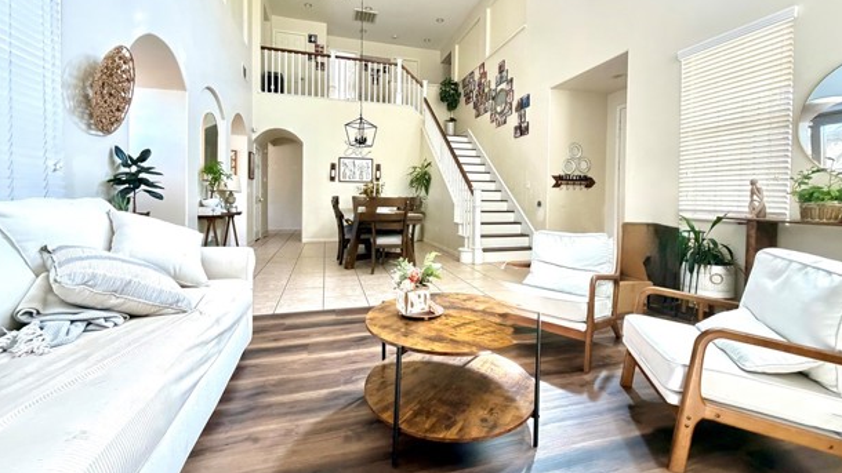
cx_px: 429
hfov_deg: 99.4
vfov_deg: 66.7
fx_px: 357
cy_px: 203
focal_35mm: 16
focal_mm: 2.22
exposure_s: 1/60
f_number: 2.2
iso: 640
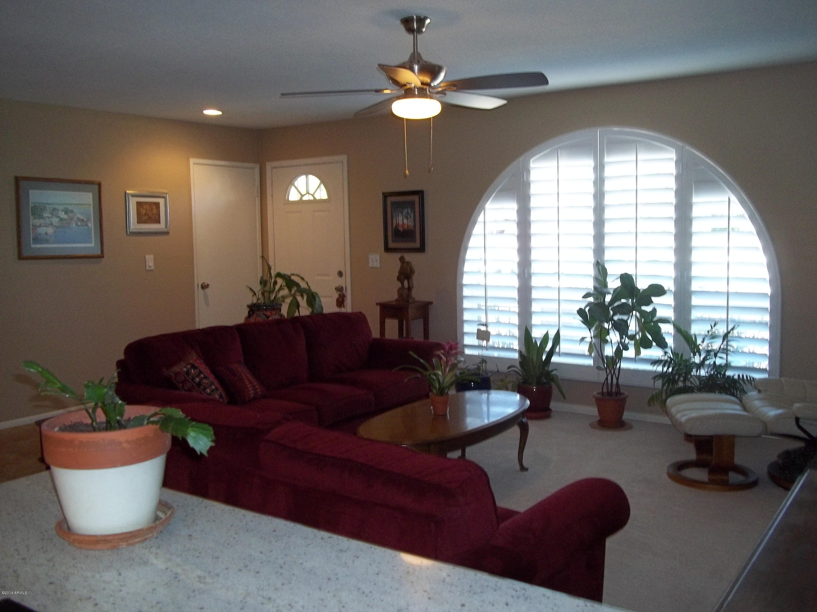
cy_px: 306
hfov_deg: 56.8
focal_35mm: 32
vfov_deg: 44.2
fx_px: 755
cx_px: 408
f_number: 2.9
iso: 160
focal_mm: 5.7
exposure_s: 1/50
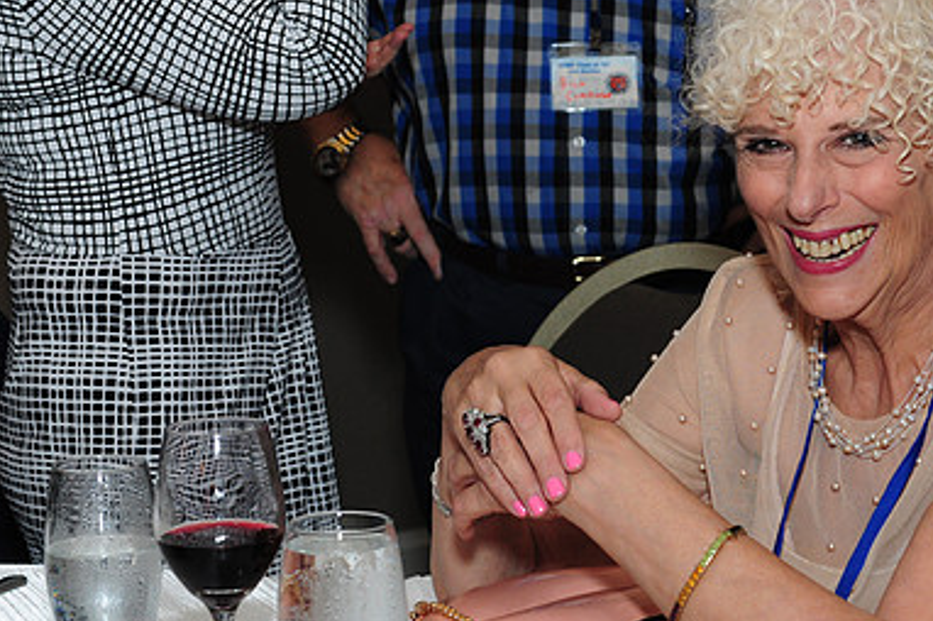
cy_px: 314
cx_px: 606
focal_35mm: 91
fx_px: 2356
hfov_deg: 22.3
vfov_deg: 15.0
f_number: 5
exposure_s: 1/60
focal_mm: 40
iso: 500
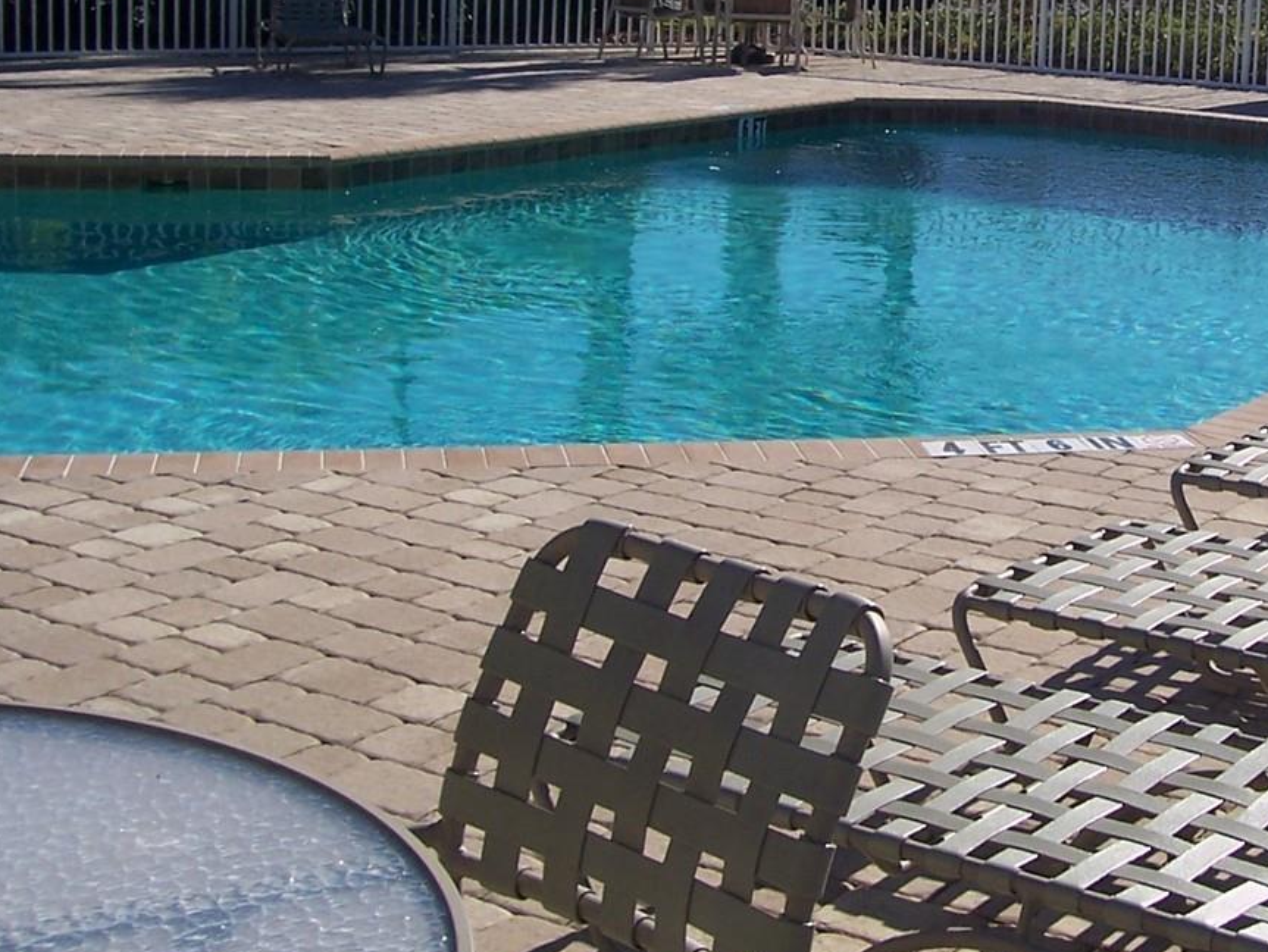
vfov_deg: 23.0
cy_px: 187
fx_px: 2309
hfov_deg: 29.9
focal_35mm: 63
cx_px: 1049
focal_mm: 5.6
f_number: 5.6
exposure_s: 1/750
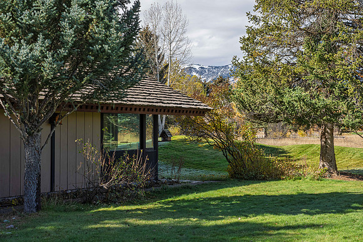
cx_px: 182
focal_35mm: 57
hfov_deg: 35.0
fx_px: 575
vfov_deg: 23.8
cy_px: 121
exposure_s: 1/250
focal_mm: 57
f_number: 13
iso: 400
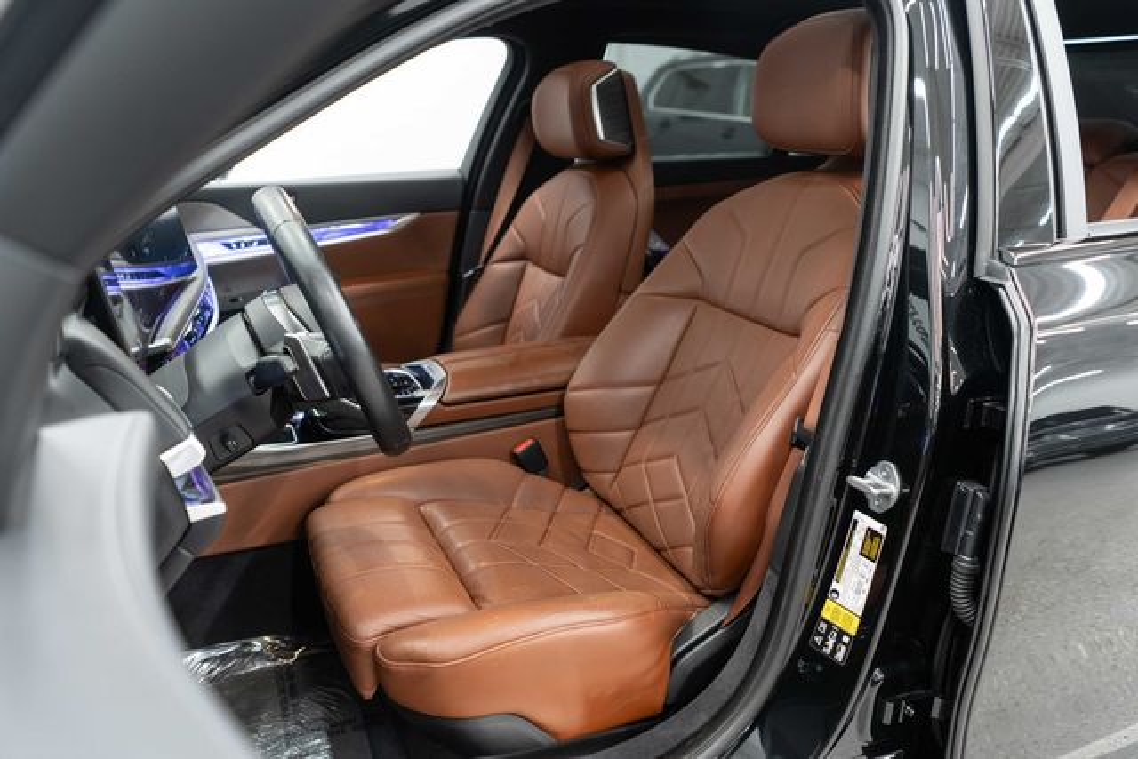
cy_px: 380
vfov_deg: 46.4
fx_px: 885
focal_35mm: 28
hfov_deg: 65.5
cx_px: 569
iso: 1000
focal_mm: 28
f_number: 3.2
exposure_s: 1/40
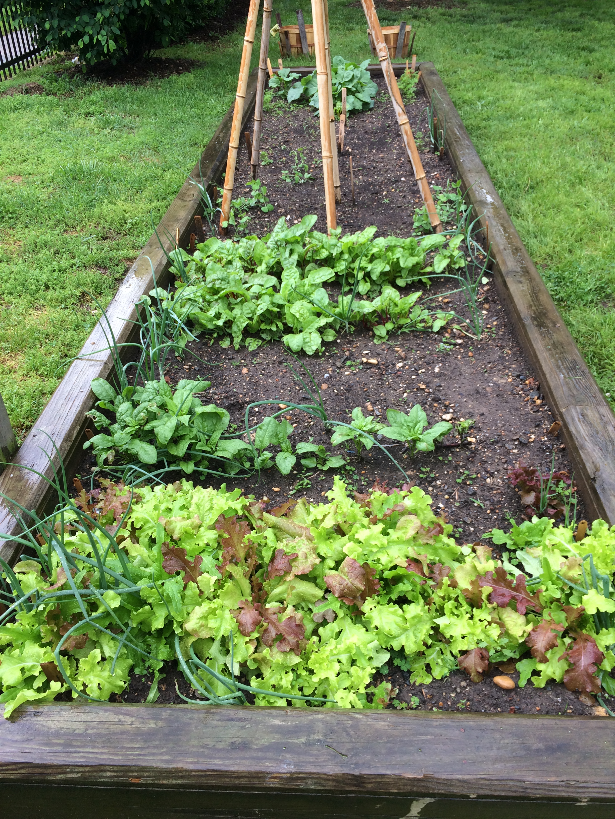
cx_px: 308
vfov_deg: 61.7
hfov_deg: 48.2
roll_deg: +2.3
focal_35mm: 29
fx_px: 687
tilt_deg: -35.1
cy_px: 410
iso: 32
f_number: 2.2
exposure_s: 1/134
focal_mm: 4.15
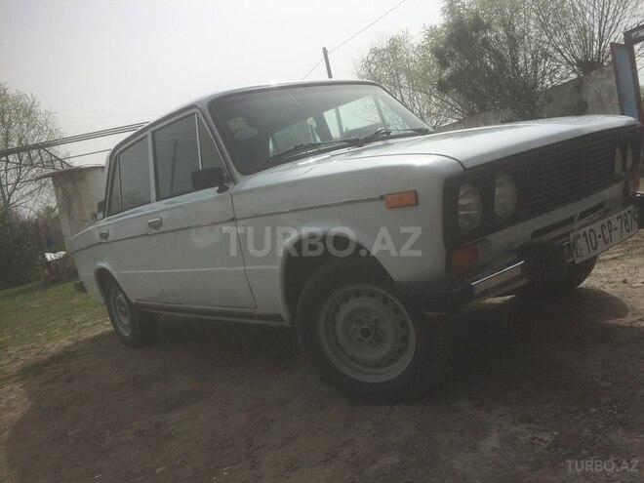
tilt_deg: -7.0
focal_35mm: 29
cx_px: 322
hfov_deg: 61.7
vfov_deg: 48.2
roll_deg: +10.1
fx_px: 540
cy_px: 242
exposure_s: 1/4115
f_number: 2.2
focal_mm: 4.15
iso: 32
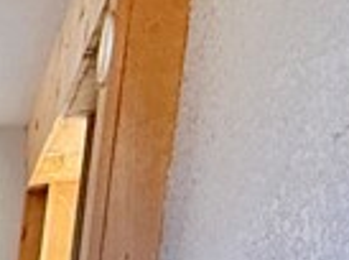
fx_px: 1056
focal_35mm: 105
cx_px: -550
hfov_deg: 12.9
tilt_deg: -11.6
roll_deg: +0.0
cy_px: 545
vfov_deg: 12.2
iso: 200
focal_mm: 2.22
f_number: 2.2
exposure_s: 1/99
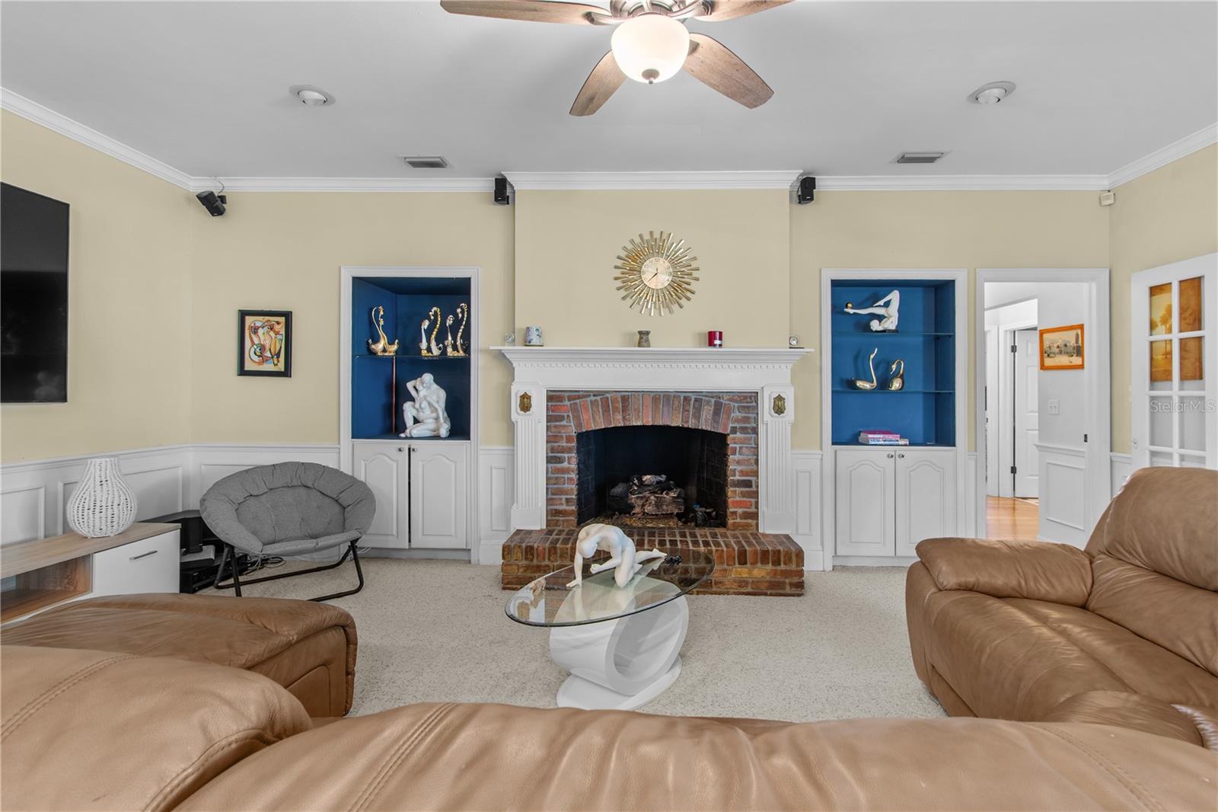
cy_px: 406
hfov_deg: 100.4
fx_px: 507
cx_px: 609
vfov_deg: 77.3
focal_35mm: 15
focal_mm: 10
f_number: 7.1
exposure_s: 13
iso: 100
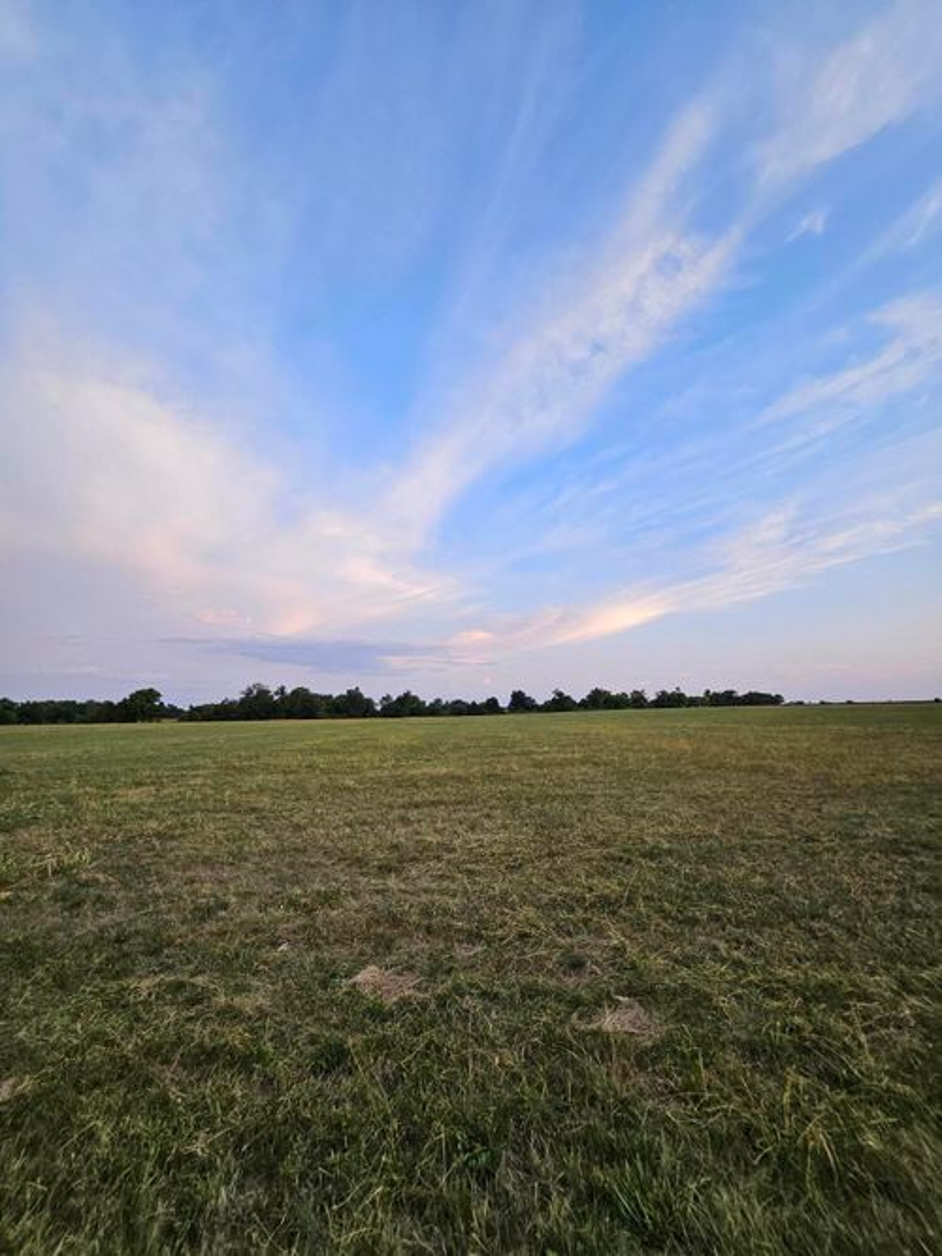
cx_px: 471
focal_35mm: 13
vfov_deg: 106.2
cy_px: 628
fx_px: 472
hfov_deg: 89.9
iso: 50
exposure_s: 1/120
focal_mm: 1.74
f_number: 2.2
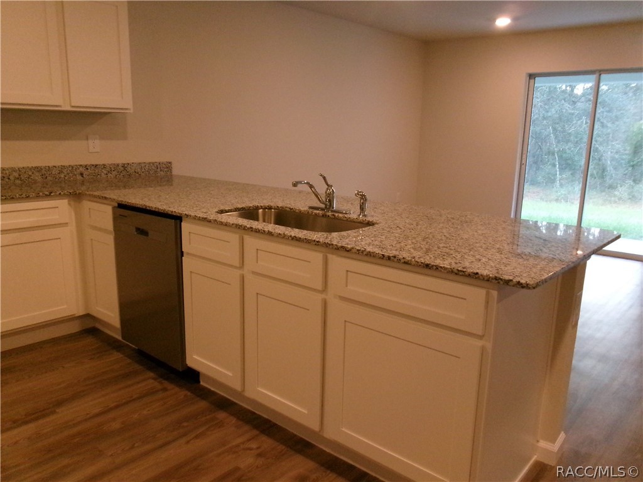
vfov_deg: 49.7
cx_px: 322
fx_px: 520
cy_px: 241
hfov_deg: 63.4
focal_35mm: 28
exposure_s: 1/85
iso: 800
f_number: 3.9
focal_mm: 5.1
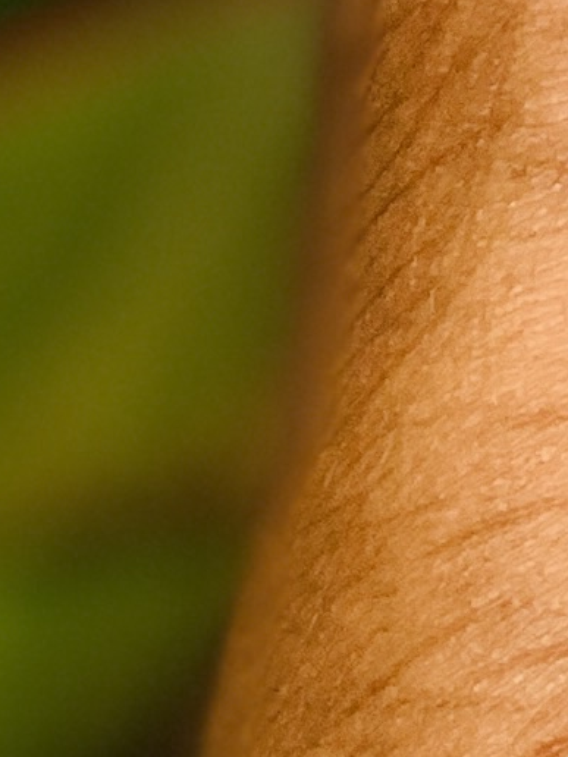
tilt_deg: -36.3
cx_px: 1780
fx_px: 8883
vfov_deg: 4.8
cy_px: -698
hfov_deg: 3.6
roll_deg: -3.4
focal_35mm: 406
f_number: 2.4
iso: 50
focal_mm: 6
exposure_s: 1/122
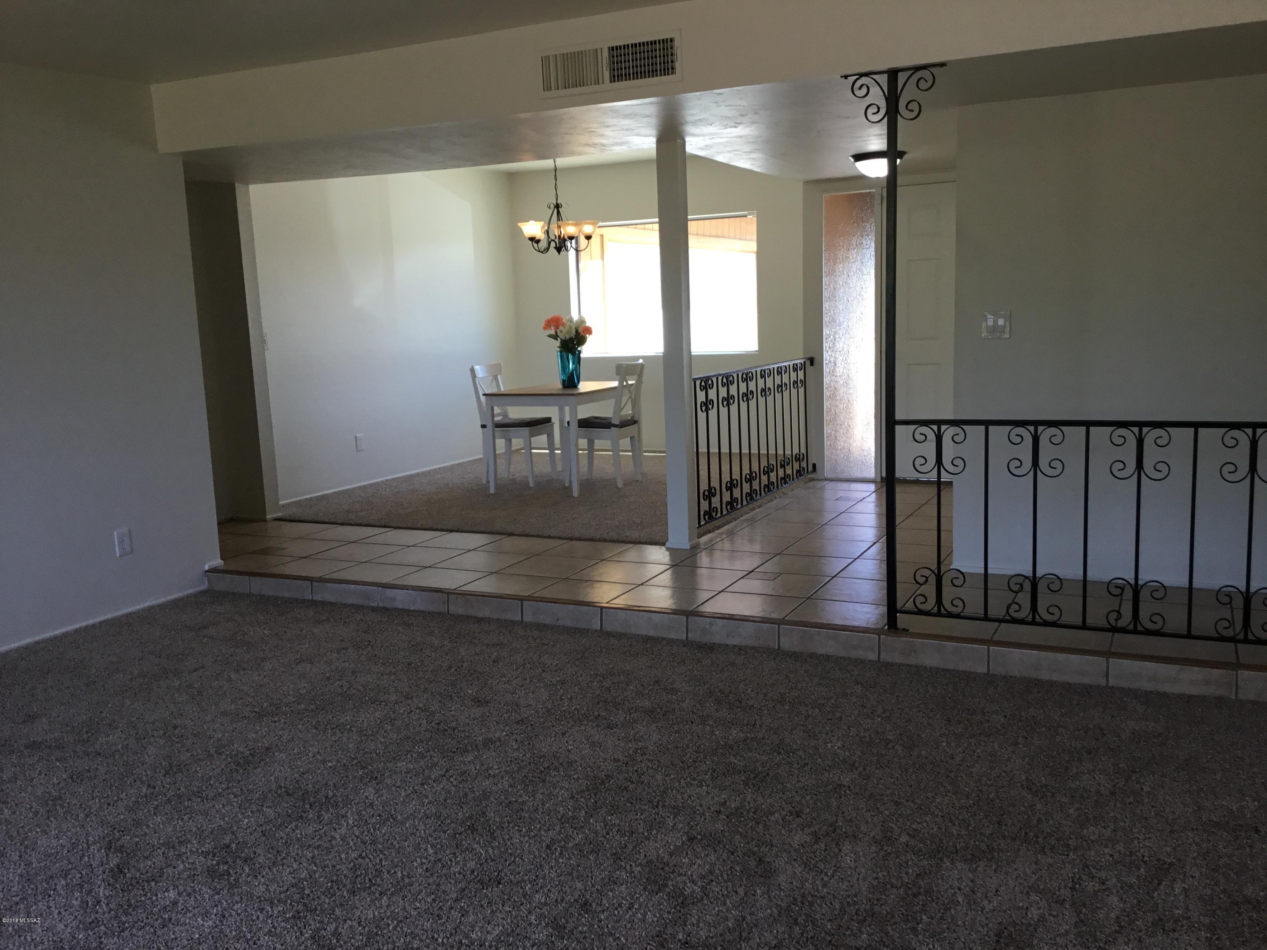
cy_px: 475
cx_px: 634
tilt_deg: -8.5
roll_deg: +2.6
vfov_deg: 45.4
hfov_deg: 58.4
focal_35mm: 31
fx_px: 1135
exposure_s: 1/120
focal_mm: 3.3
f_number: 2.4
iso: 40
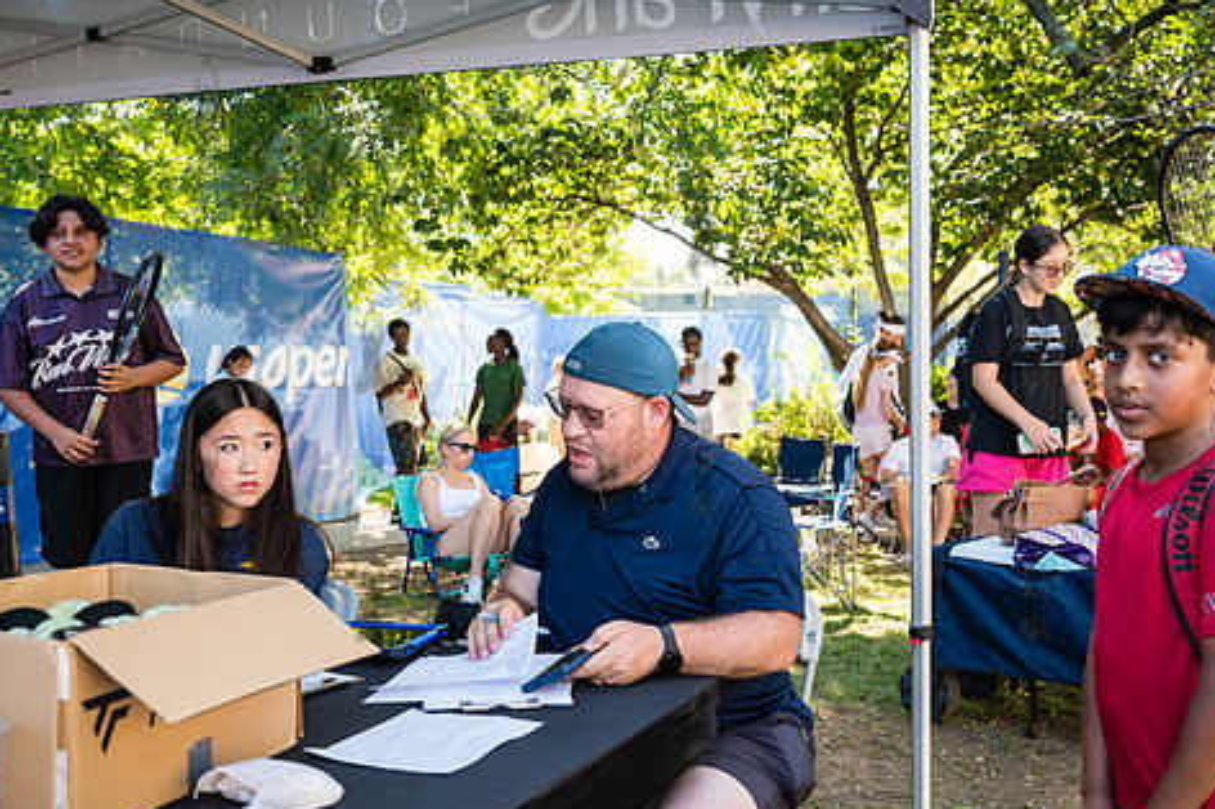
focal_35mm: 44
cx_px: 700
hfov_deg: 44.4
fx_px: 1484
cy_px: 471
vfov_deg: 30.4
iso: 200
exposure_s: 1/80
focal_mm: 35
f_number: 4
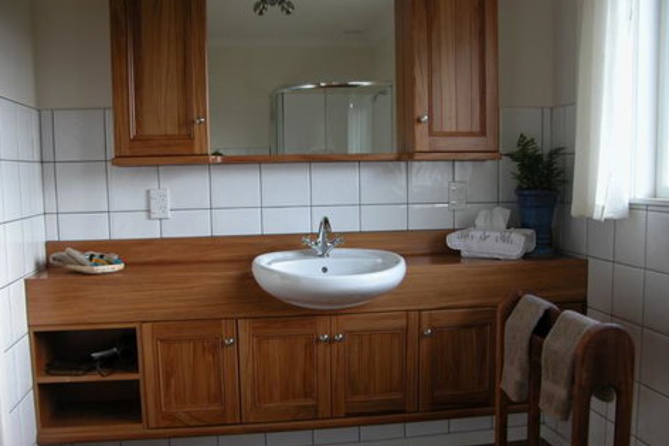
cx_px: 334
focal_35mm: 37
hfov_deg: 51.9
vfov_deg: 35.9
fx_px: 688
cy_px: 249
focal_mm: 8.9
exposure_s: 1/61.5
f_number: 2.8
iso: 100
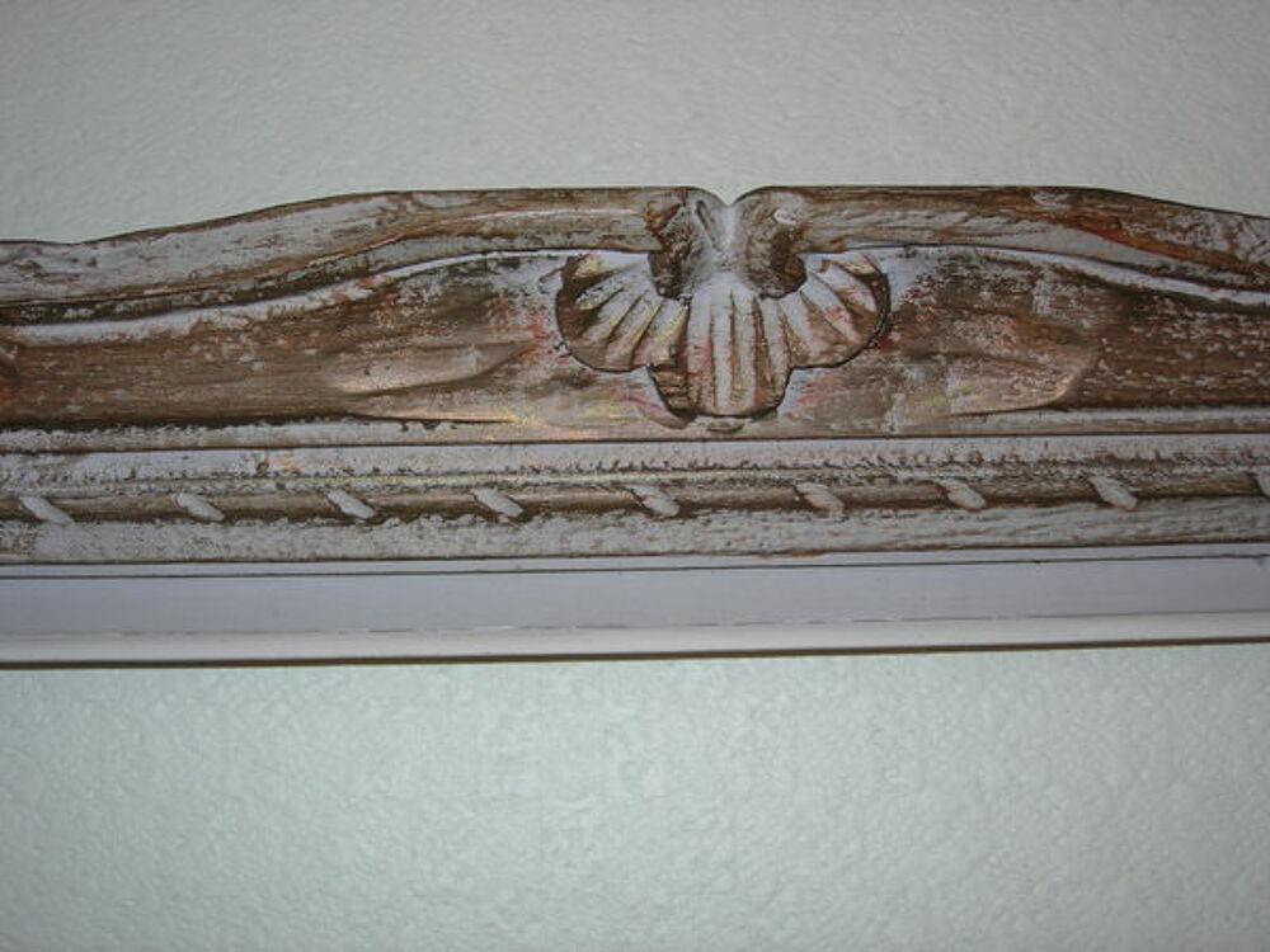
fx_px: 1504
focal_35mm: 41
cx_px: 635
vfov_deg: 35.1
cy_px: 476
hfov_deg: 45.8
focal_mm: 8.5
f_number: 2.9
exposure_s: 1/60.1
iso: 64
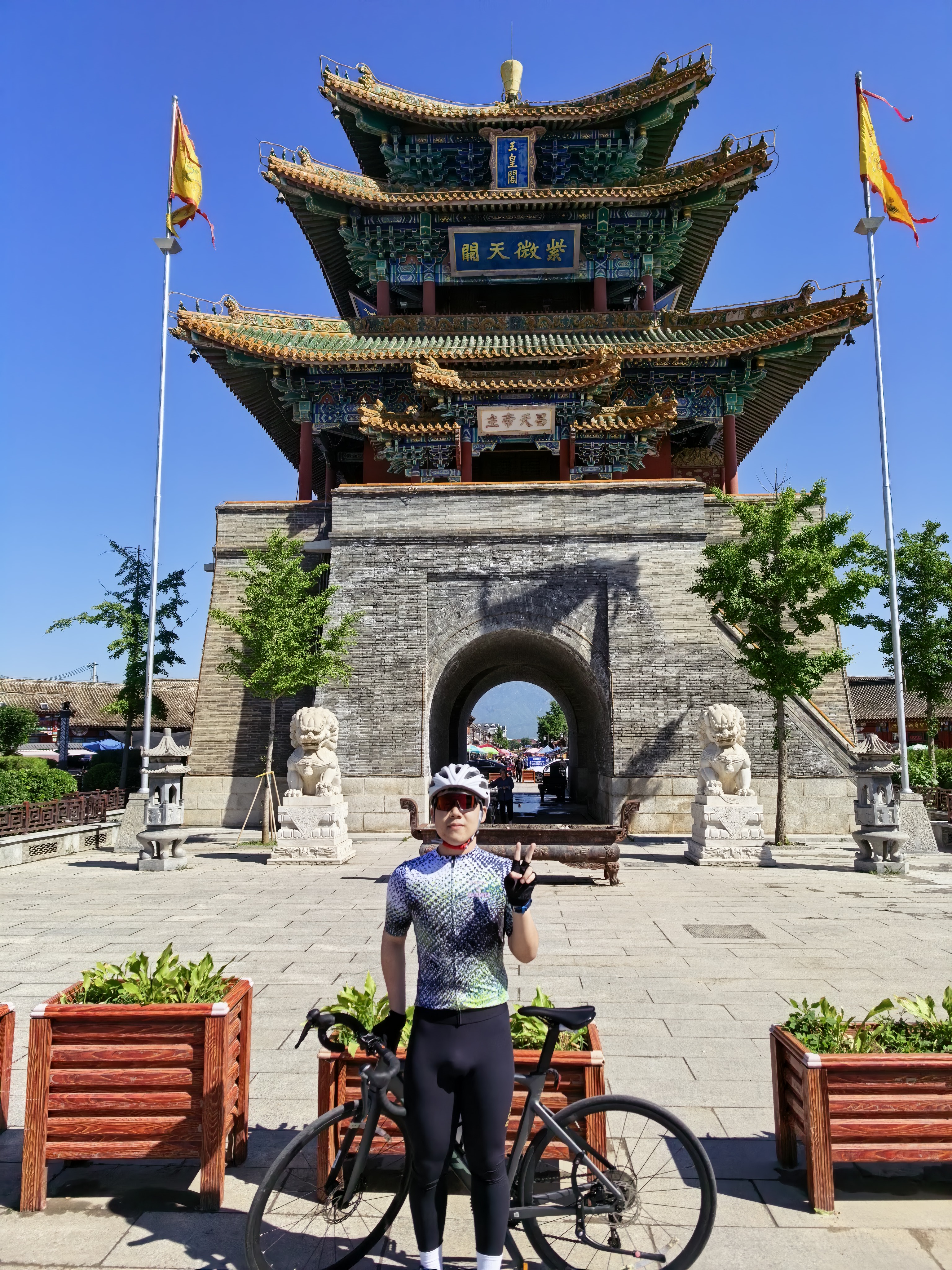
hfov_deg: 56.8
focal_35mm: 24
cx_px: 476
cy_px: 635
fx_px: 880
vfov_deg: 71.6
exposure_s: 1/5587
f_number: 2
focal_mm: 5.75
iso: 50
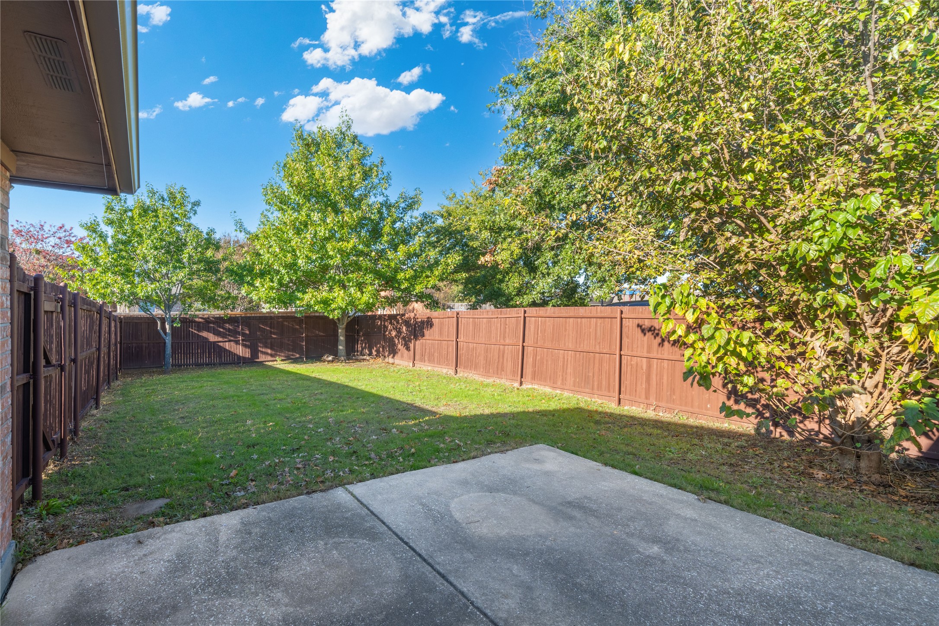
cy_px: 313
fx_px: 365
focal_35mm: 14
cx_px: 470
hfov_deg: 104.3
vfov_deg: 81.2
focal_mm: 14
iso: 100
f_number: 10
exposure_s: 1/160
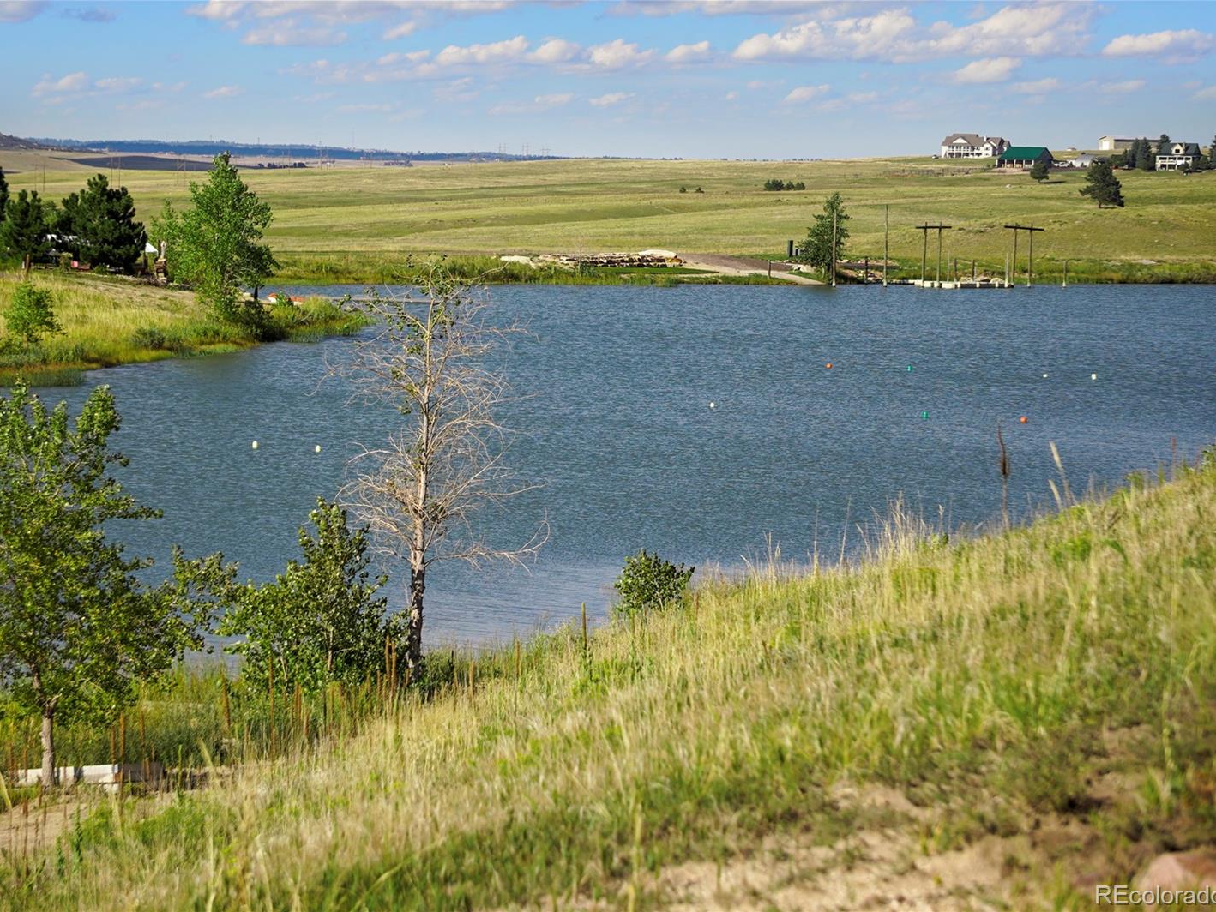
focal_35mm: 167
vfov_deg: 8.9
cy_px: 456
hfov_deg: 11.8
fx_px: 5867
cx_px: 548
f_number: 5.6
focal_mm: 103
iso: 200
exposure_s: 1/1600
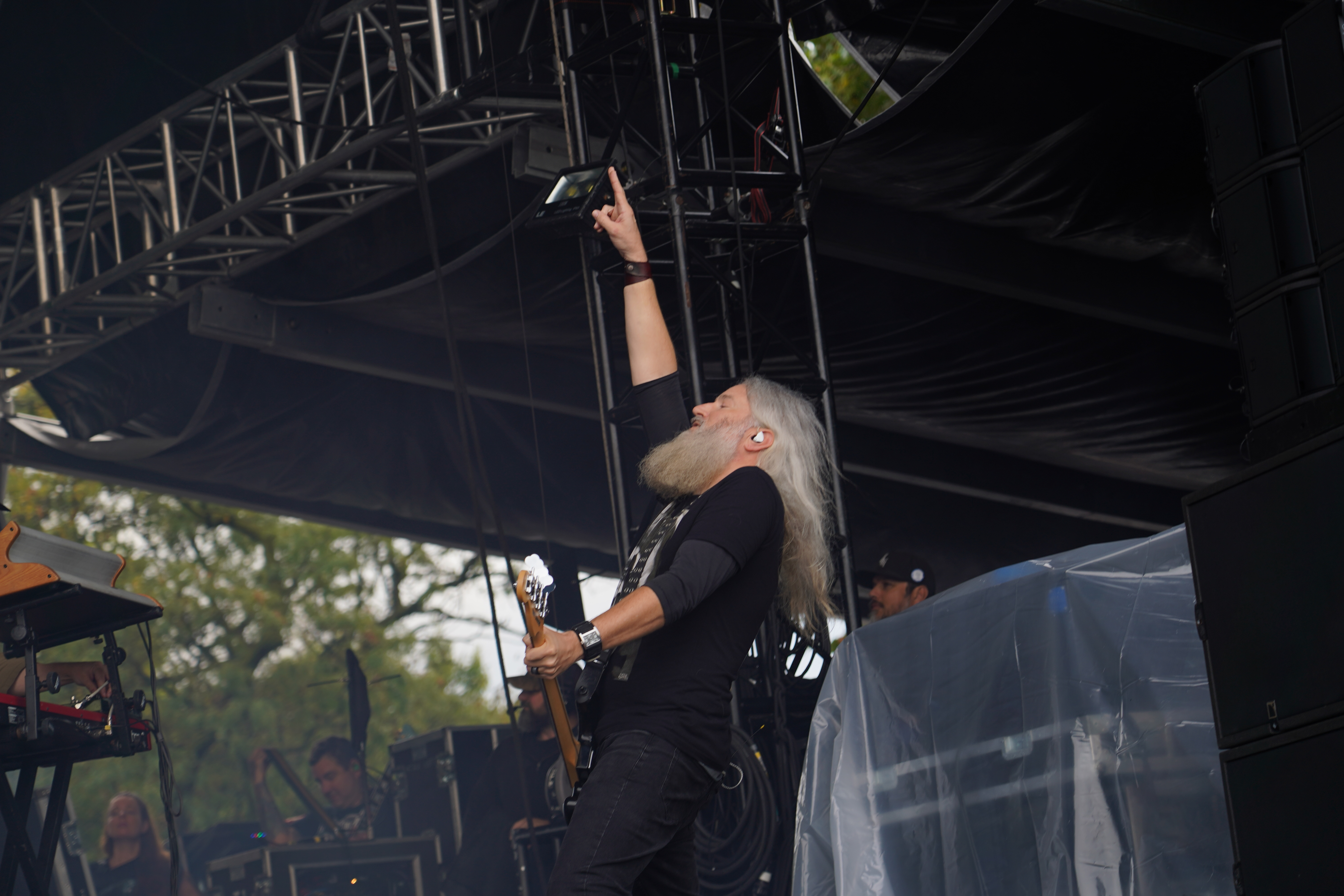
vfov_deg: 13.0
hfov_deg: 19.5
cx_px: 672
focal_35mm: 105
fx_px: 3920
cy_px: 448
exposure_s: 1/160
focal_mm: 105
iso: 100
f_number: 4.5
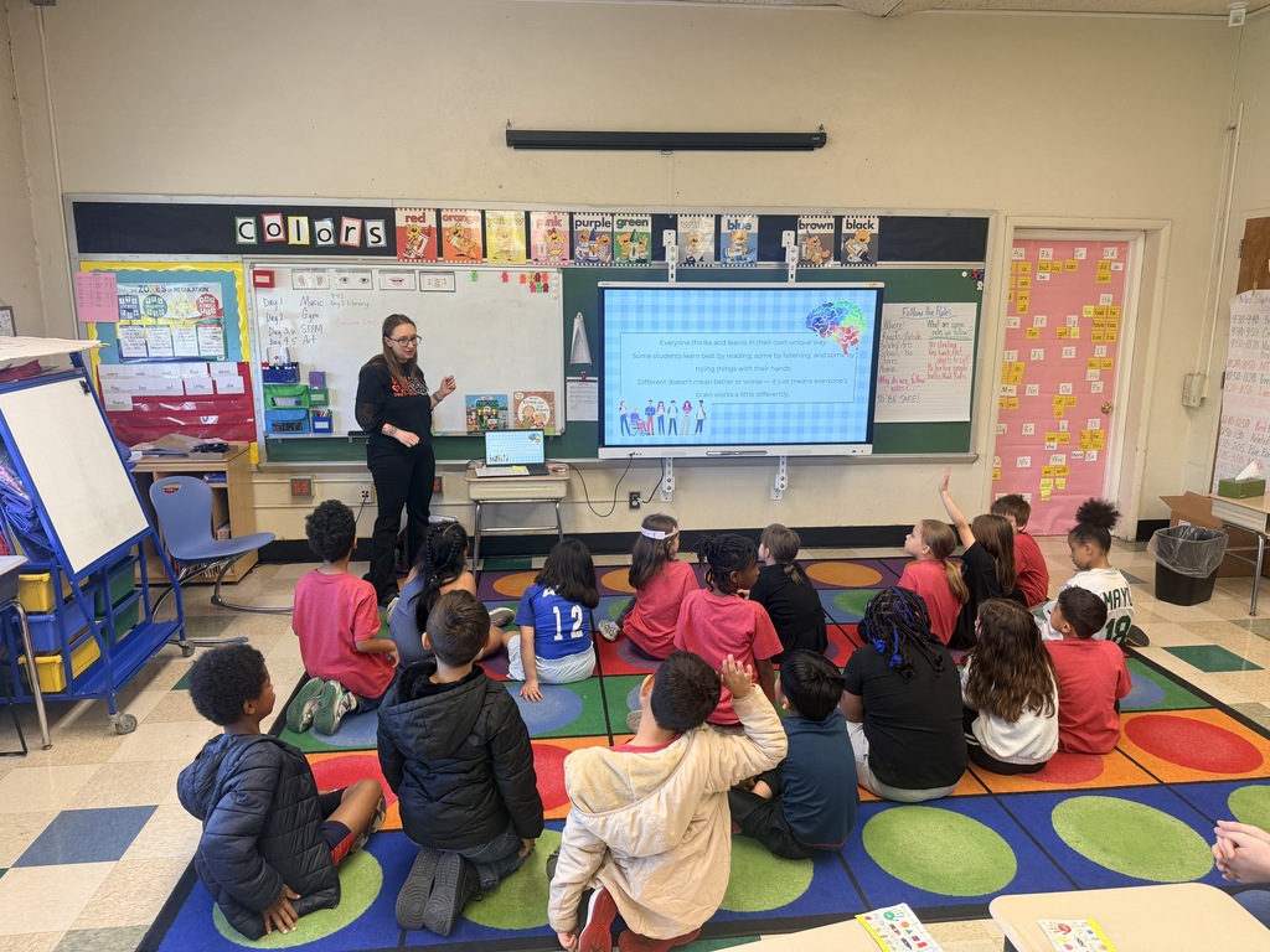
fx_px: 881
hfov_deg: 71.6
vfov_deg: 56.8
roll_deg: -0.4
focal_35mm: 24
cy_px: 476
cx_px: 635
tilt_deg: -11.3
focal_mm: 6.76
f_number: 1.78
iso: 125
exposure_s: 1/60
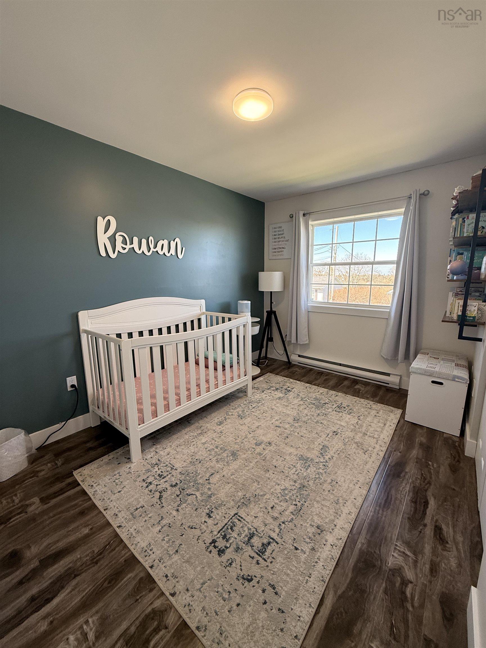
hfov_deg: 85.7
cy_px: 324
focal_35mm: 14
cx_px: 243
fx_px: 262
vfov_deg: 102.1
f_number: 2.2
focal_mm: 2.22
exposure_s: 1/120
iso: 160
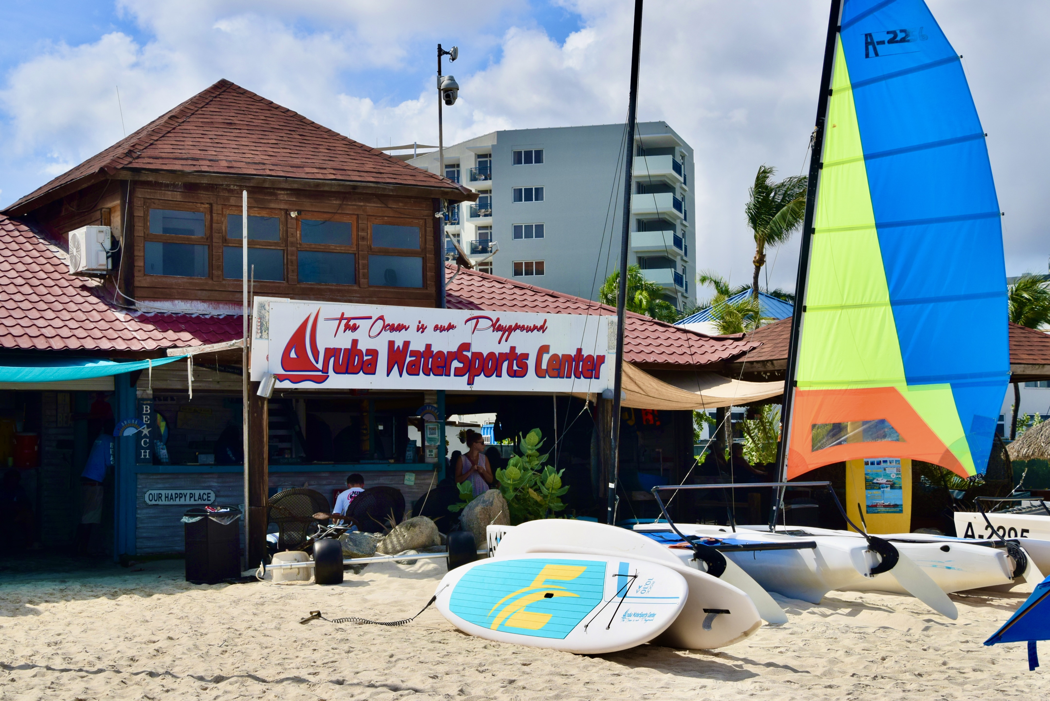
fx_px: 5907
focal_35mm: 202
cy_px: 350
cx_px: 525
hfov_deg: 10.2
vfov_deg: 6.8
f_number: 13
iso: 200
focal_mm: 135
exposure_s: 1/640
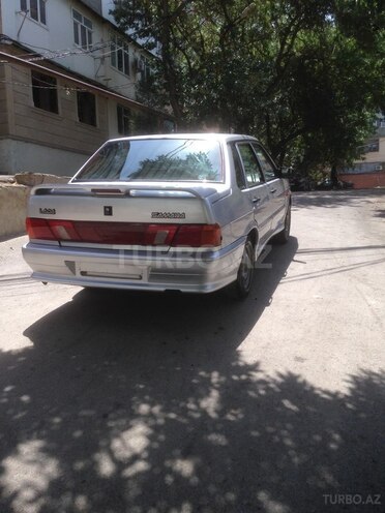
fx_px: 489
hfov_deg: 42.9
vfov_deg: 55.4
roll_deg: -0.4
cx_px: 192
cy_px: 256
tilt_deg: -2.7
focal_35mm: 33
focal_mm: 4.12
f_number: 2.4
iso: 50
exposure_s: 1/786
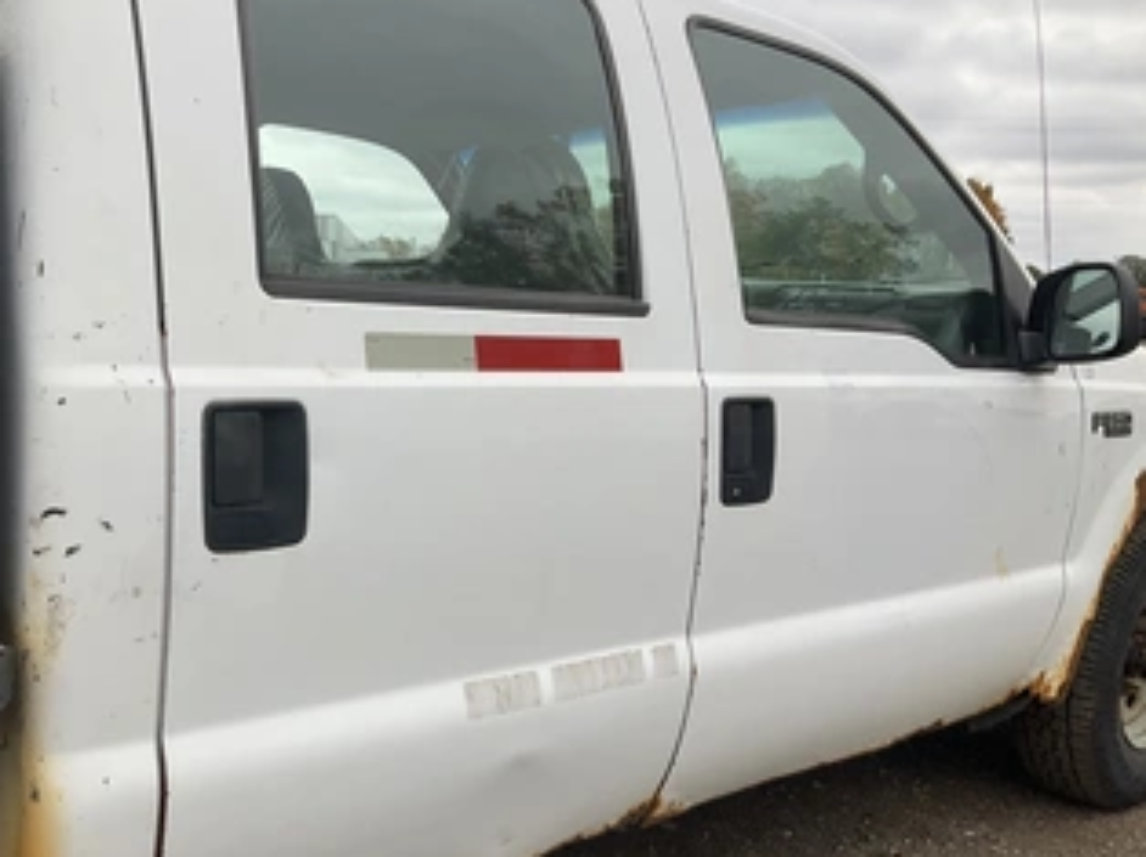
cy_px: 478
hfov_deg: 50.0
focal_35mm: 37
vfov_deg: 38.6
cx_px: 482
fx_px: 1224
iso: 25
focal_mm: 3
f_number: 1.8
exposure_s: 1/642
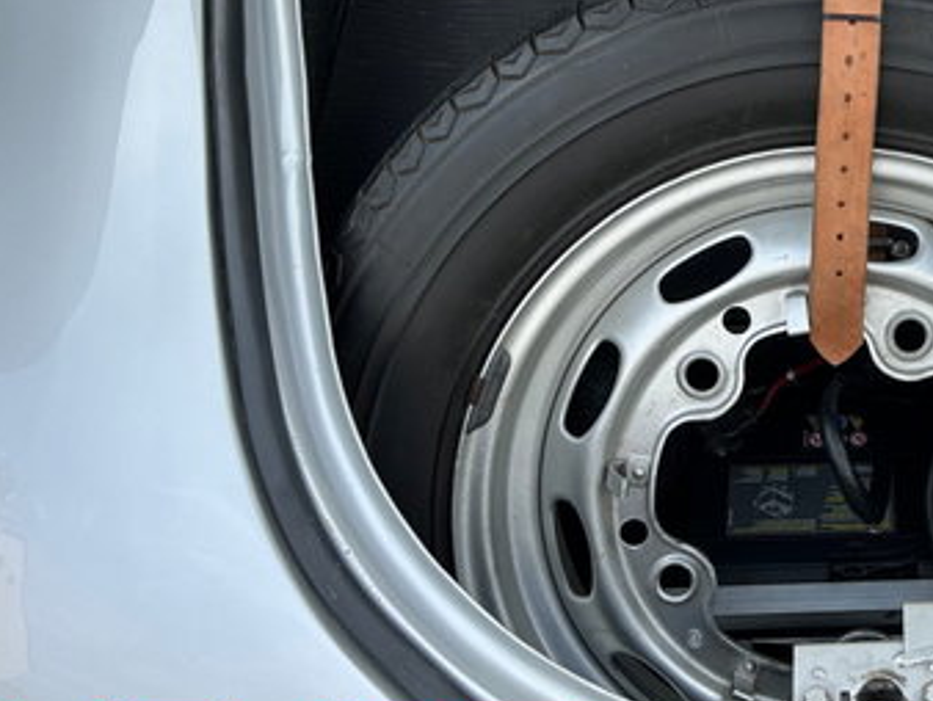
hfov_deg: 31.0
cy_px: 99
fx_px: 1591
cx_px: 867
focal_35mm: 59
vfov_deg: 24.3
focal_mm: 5.7
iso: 50
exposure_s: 1/1621
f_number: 1.5
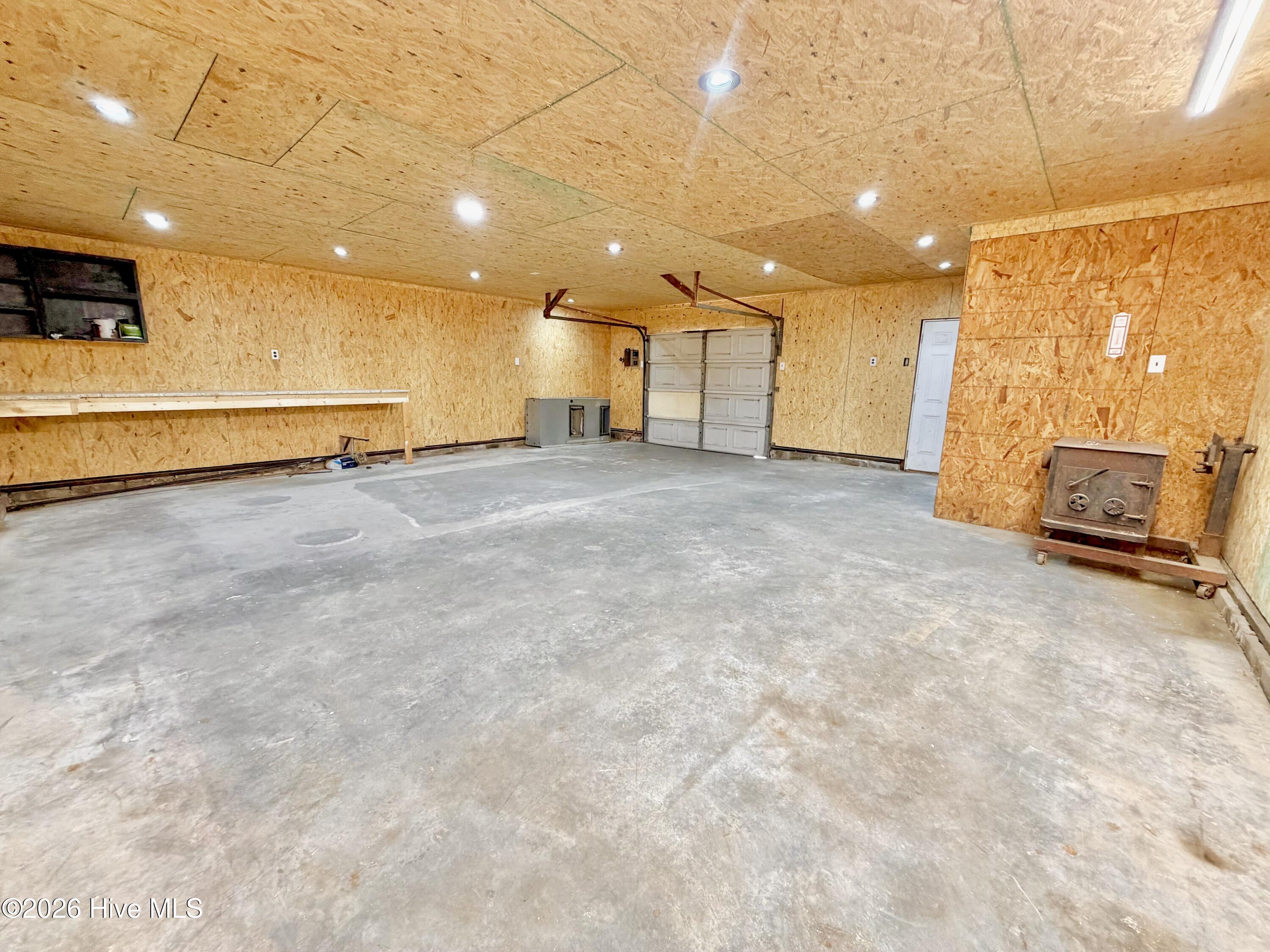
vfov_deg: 85.7
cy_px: 476
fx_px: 514
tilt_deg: -10.3
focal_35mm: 14
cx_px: 635
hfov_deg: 102.1
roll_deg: +0.3
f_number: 2.2
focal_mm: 2.22
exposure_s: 1/60
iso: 250
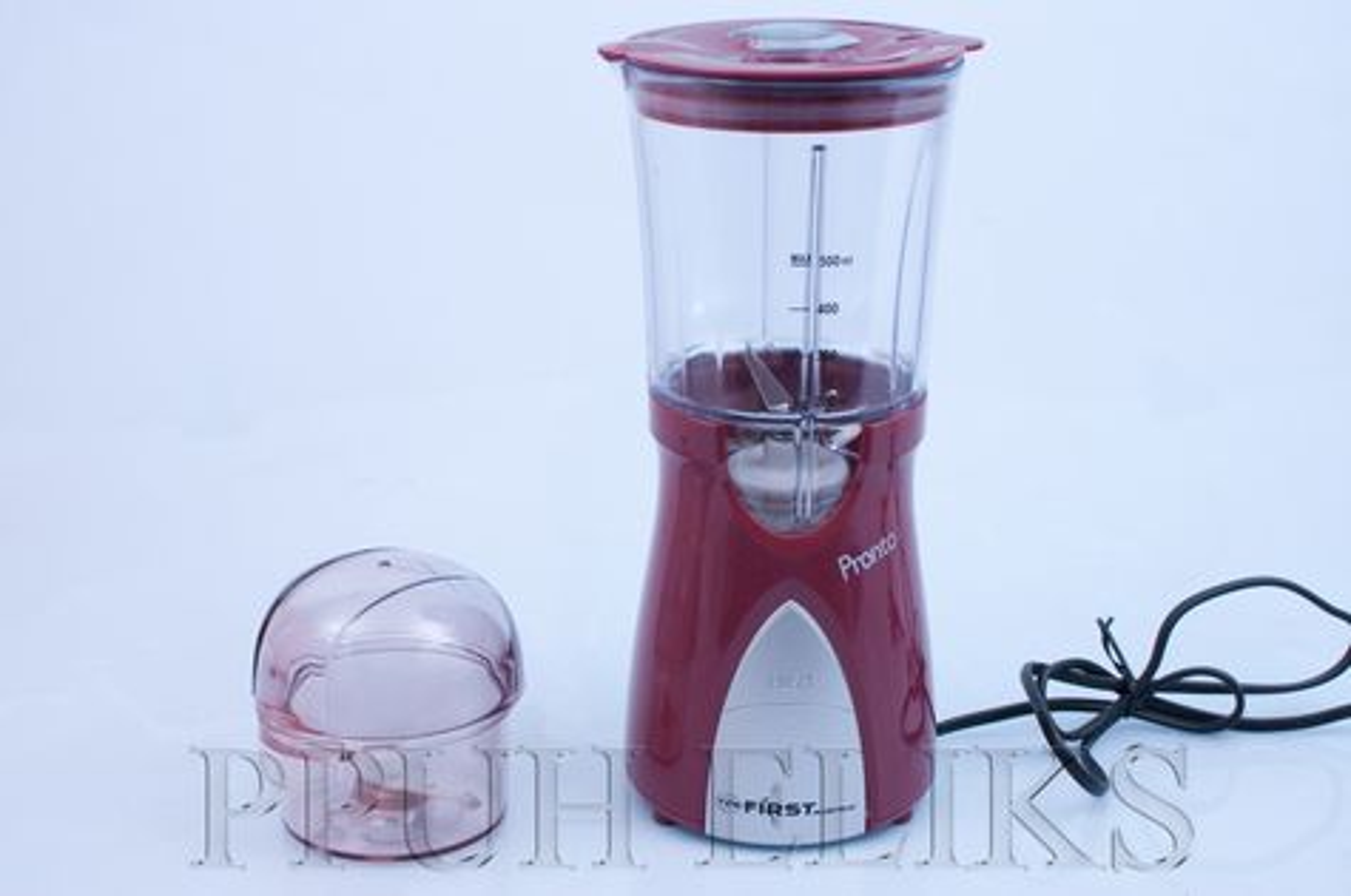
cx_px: 676
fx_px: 1967
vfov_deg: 25.7
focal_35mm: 52
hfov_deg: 37.9
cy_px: 448
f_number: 10
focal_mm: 35
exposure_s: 1/160
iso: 400
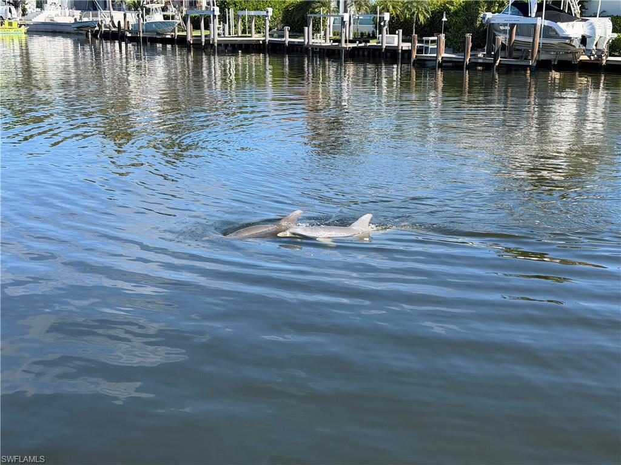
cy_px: 232
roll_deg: -0.5
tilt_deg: -15.2
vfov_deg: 30.3
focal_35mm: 48
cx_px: 310
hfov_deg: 39.7
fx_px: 861
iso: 64
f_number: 1.78
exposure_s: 1/2033
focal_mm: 6.76
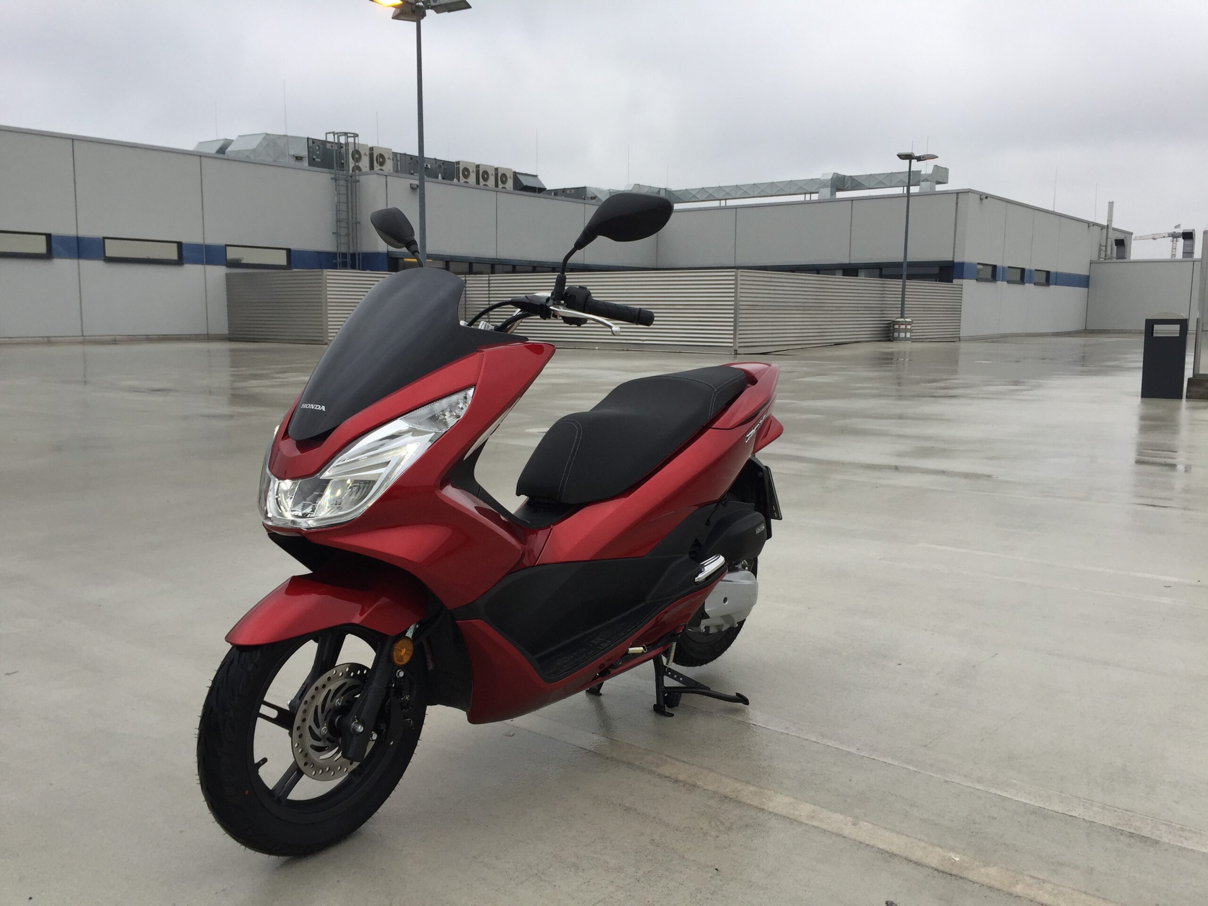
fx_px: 1012
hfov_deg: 61.7
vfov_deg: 48.2
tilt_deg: -7.3
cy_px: 453
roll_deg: -0.4
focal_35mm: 29
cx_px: 604
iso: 32
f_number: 2.2
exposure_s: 1/482
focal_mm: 4.15
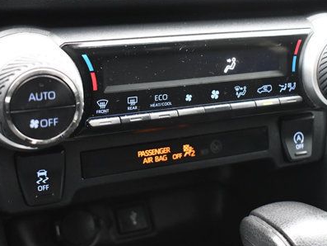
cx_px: 166
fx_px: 586
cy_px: 108
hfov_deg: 31.2
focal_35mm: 62
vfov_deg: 23.6
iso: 2800
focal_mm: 27
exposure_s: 1/125
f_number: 4
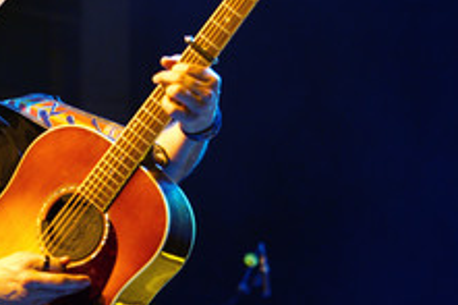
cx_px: 42
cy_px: 174
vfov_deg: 9.6
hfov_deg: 14.2
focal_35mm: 143
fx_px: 1818
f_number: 2.8
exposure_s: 1/100
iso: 1600
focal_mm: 70
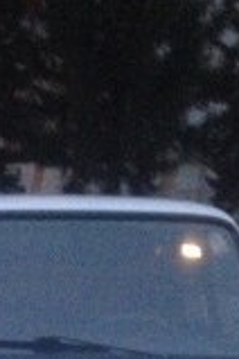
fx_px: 1065
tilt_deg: -10.3
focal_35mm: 107
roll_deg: -2.9
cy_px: 481
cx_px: 32
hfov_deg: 12.7
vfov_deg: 17.7
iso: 640
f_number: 2.4
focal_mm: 4.12
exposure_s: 1/15
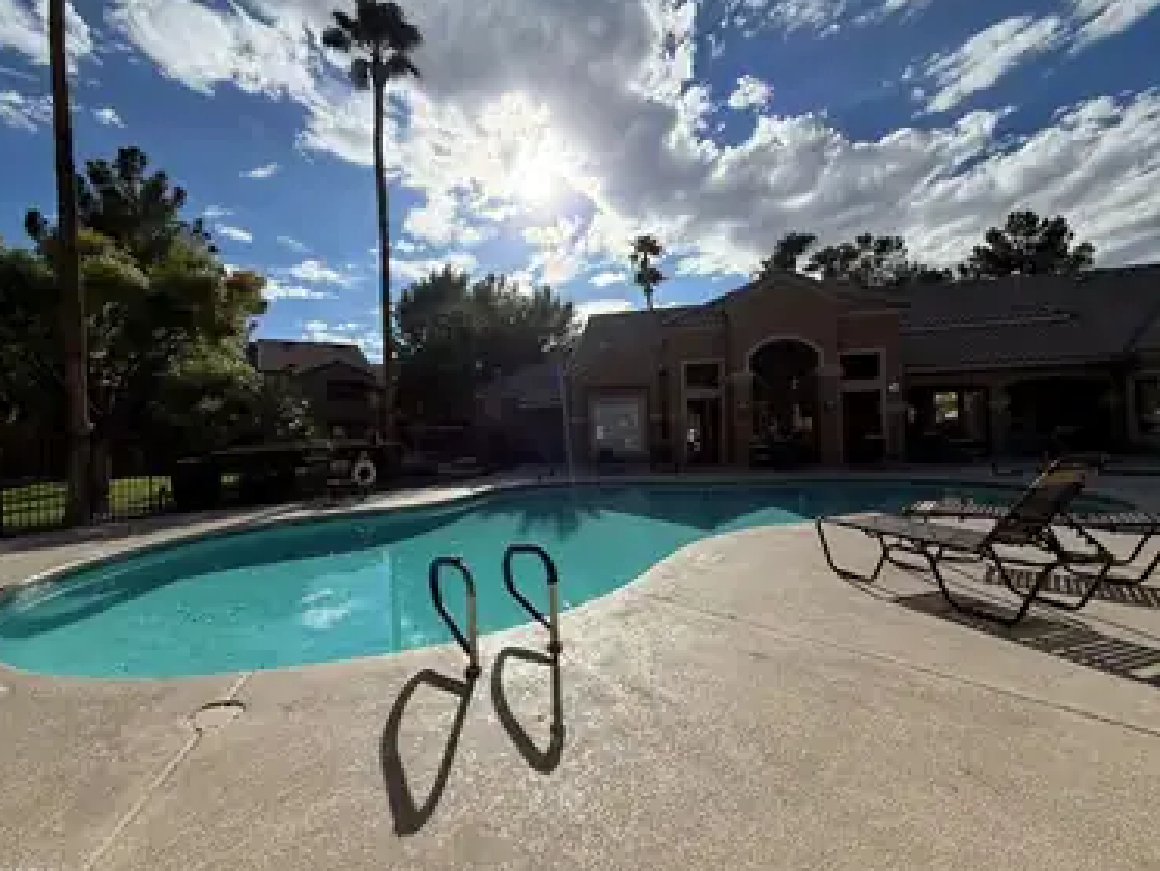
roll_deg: +1.6
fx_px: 503
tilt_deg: +0.8
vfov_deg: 81.8
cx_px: 550
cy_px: 432
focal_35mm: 15
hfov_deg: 98.1
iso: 25
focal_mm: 2.22
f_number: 2.2
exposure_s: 1/1745
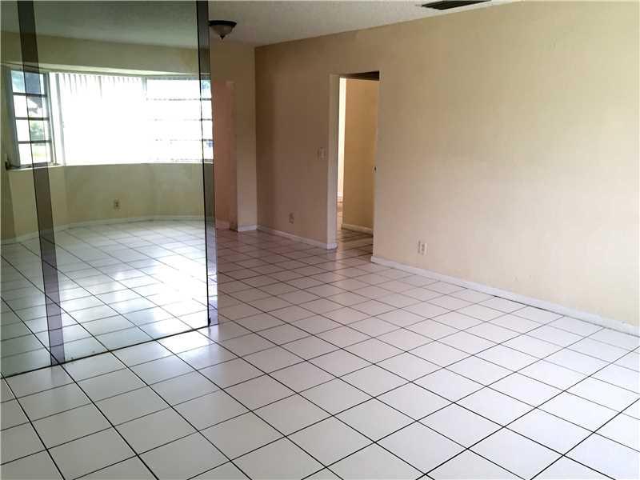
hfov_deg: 61.7
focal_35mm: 29
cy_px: 240
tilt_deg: -12.0
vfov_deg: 48.2
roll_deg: -1.5
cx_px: 320
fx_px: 536
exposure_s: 1/30
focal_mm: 4.15
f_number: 2.2
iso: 40
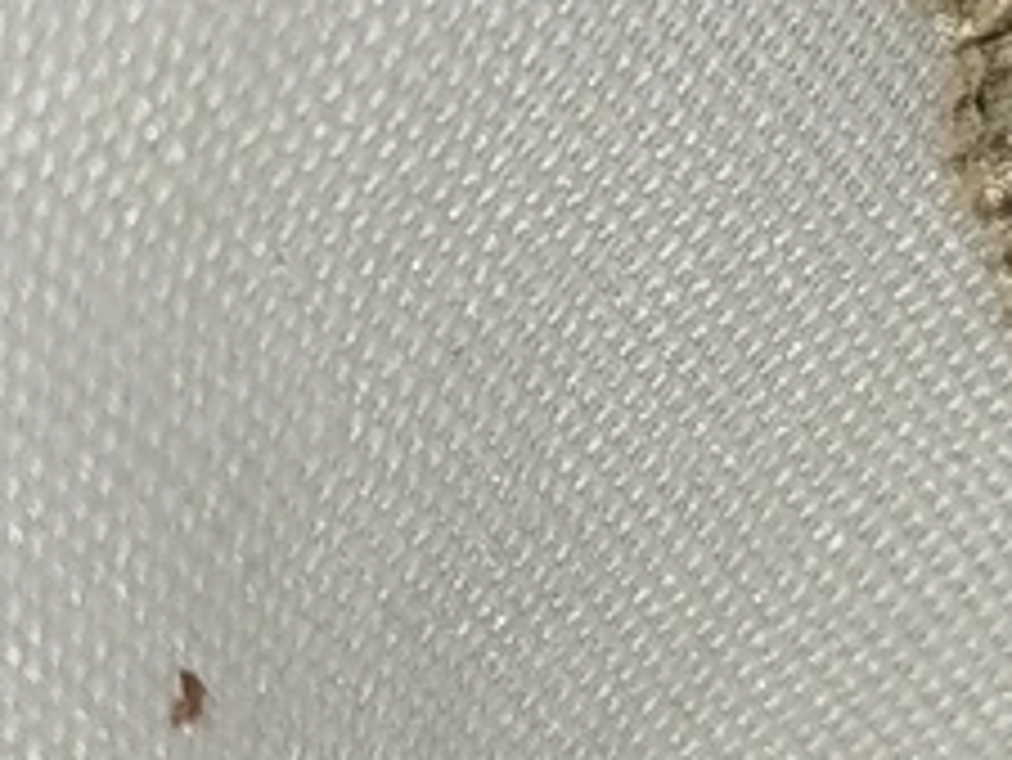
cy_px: -90
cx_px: 963
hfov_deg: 9.1
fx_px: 6318
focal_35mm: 216
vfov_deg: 6.8
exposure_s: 1/50
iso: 80
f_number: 1.7
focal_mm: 5.31
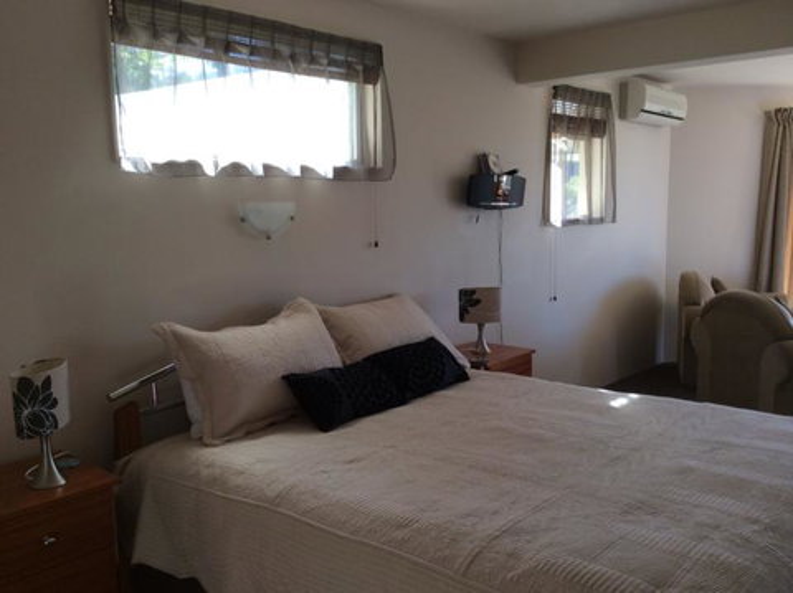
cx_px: 396
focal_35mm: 33
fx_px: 755
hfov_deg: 55.4
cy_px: 296
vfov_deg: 42.9
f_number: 2.4
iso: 40
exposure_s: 1/60
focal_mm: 3.3
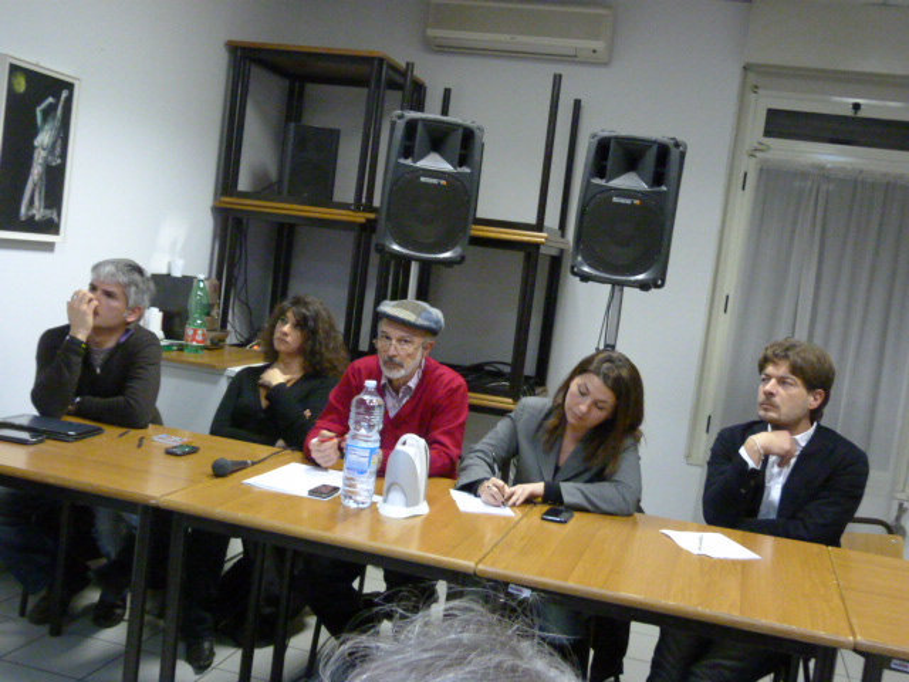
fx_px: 1024
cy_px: 341
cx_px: 454
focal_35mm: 39
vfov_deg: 36.8
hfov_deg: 47.9
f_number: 3.1
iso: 800
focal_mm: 7.1
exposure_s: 1/10
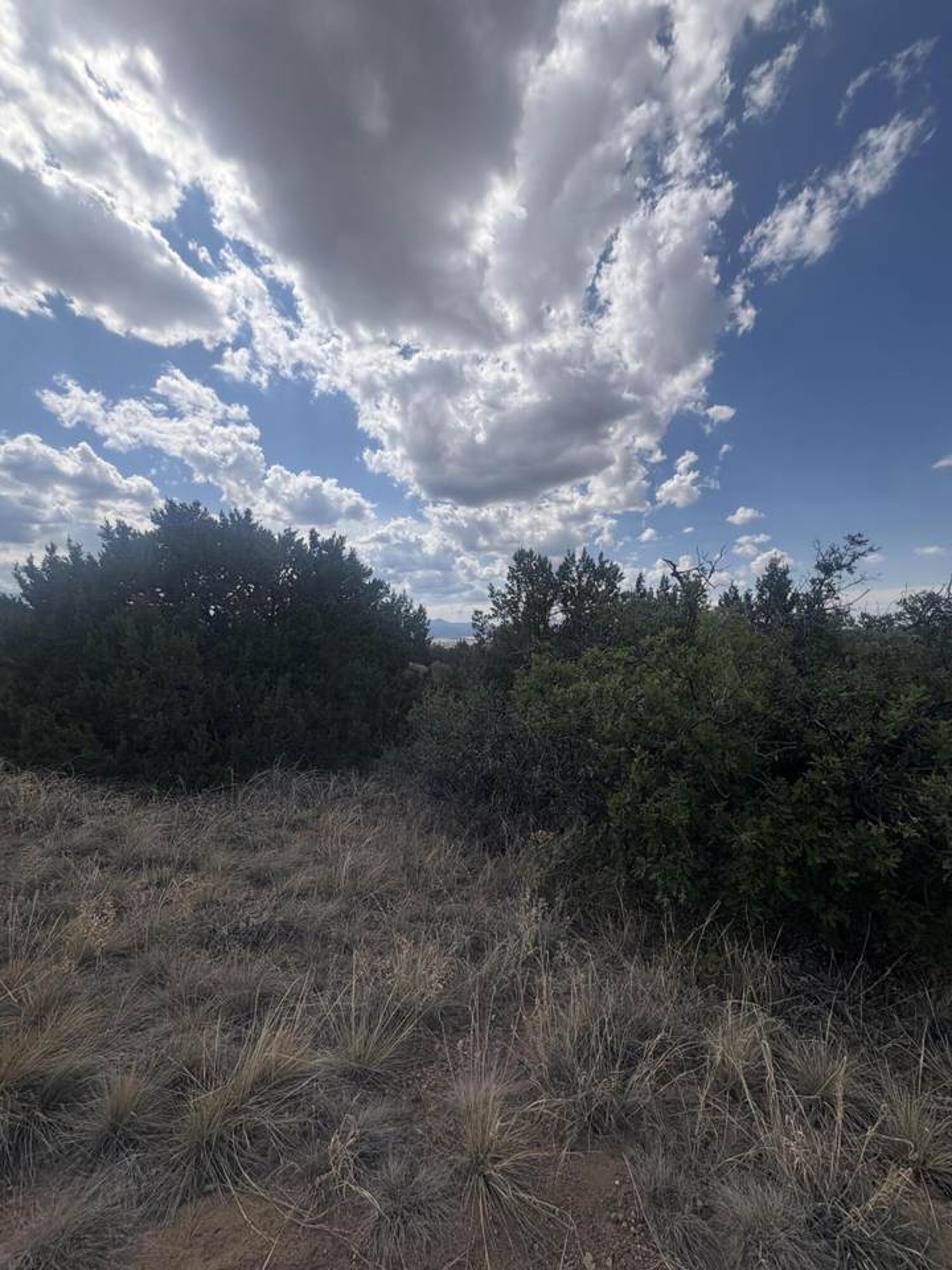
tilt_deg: +0.4
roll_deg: +1.1
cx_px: 476
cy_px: 635
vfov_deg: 102.1
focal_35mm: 14
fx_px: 513
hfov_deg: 85.7
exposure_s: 1/3546
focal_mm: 2.22
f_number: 2.2
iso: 50
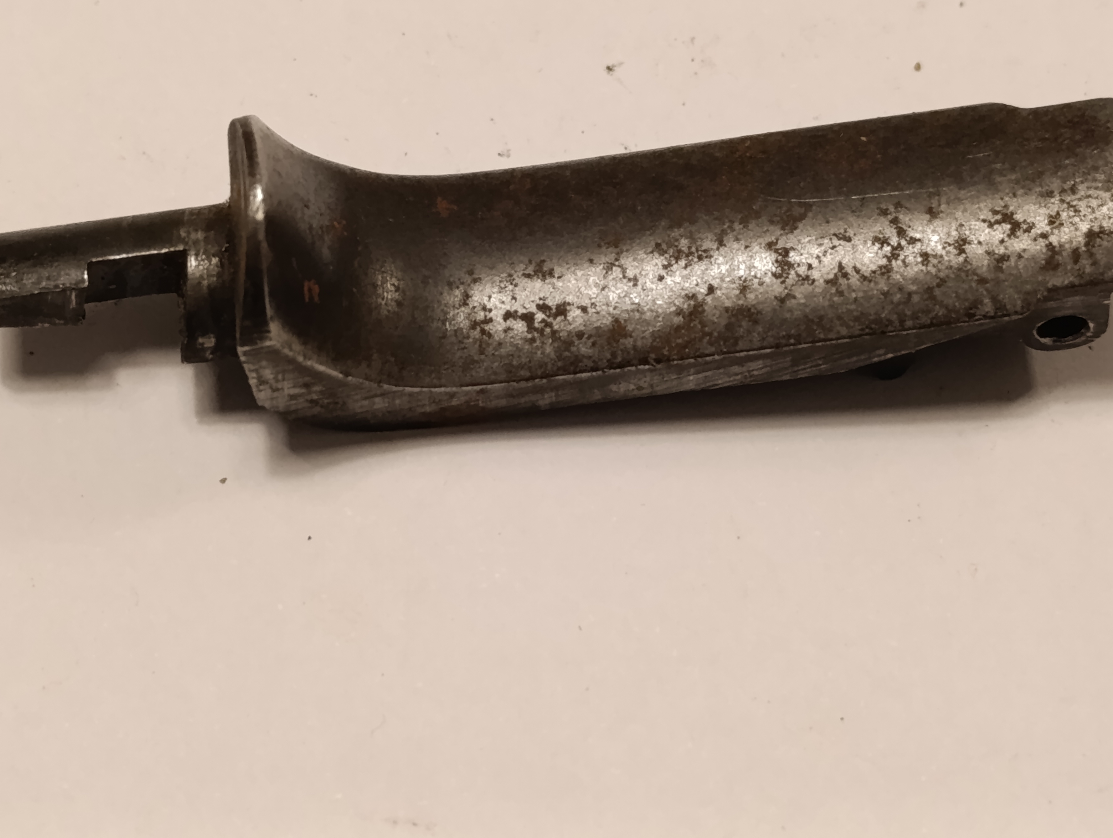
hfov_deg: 18.9
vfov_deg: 14.3
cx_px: 568
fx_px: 3349
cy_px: 379
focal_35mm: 104
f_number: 1.6
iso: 800
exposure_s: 1/100
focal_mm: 6.14
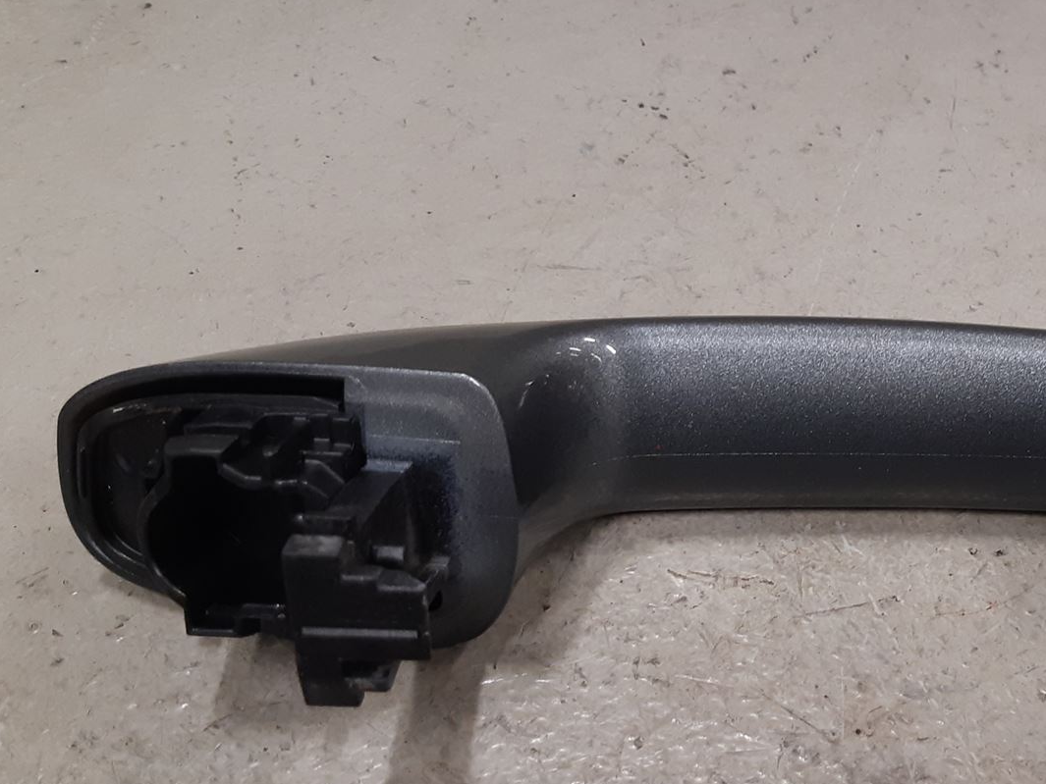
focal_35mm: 50
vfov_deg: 29.0
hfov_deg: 36.1
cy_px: 493
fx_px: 1511
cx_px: 922
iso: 125
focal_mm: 3.93
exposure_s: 1/50
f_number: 1.7
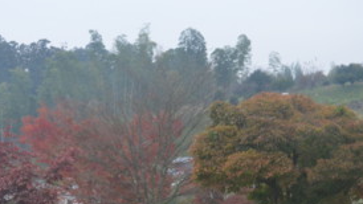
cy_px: 152
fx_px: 991
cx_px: 143
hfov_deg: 20.7
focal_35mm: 103
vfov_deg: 11.7
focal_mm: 40
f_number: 4.5
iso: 720
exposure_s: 1/60
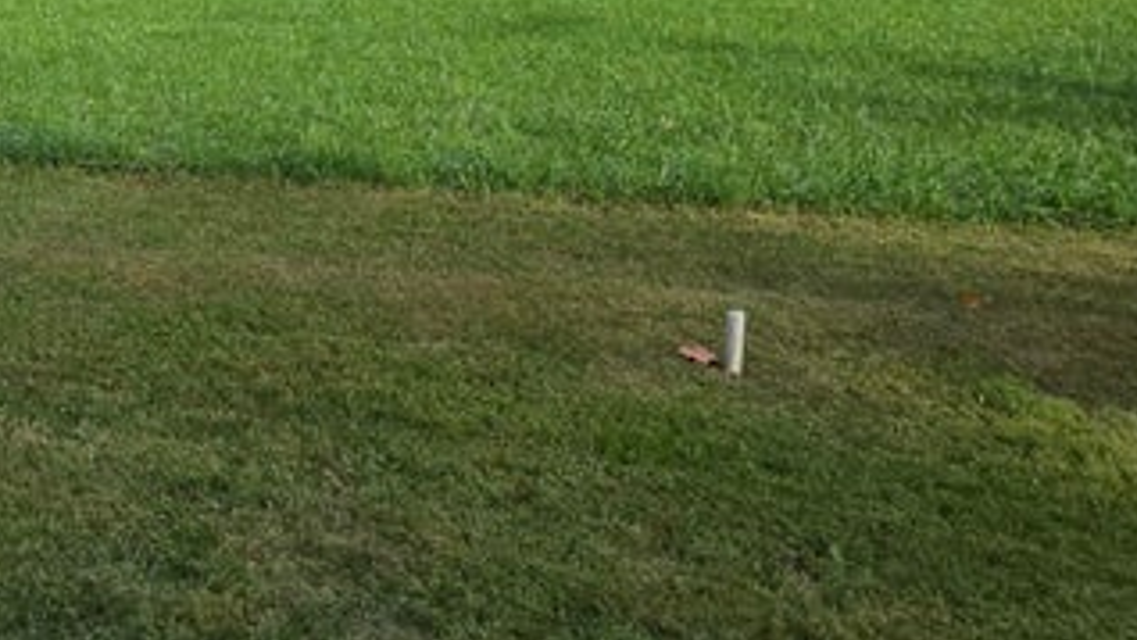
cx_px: -45
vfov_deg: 28.7
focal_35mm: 38
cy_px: -39
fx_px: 1146
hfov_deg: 43.6
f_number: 2.2
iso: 50
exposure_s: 1/1262
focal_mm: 2.2
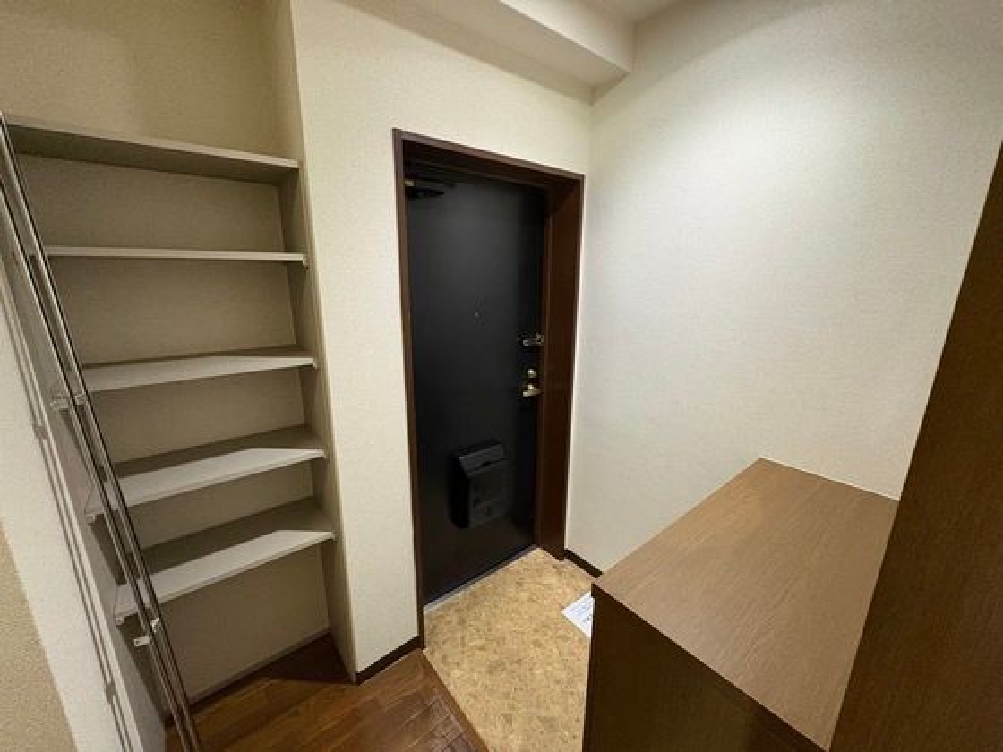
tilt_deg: -14.0
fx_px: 406
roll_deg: -0.2
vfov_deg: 85.7
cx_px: 502
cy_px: 376
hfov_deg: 102.1
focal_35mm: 14
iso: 640
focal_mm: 2.22
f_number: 2.2
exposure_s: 1/60
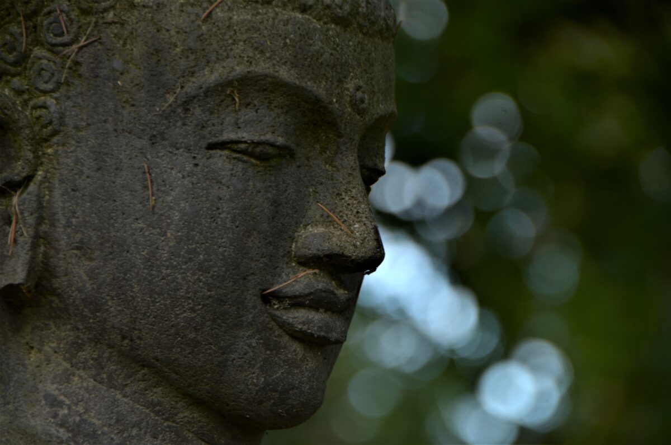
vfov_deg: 5.4
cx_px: 336
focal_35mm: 255
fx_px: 4743
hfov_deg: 8.1
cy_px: 222
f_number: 5.6
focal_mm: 170
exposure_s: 1/160
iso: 250
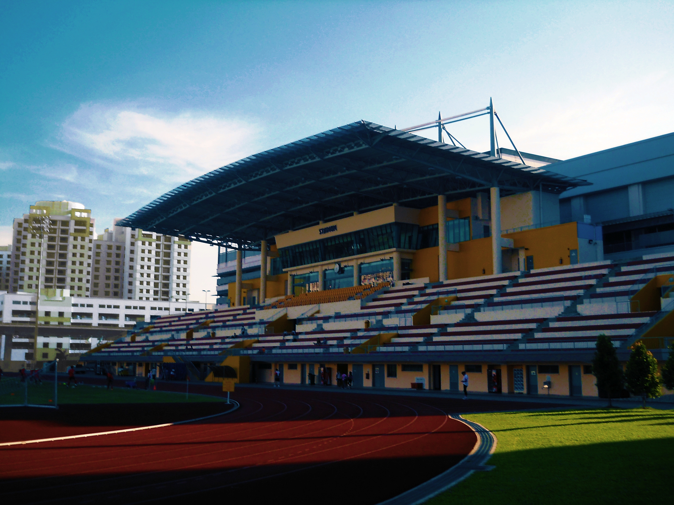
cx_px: 337
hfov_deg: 45.8
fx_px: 798
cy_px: 252
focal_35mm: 41
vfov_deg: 35.1
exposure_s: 1/250
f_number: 5.5
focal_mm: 6.72
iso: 80
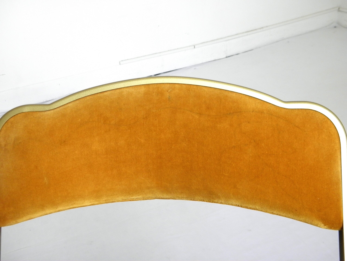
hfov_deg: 42.9
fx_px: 441
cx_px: 174
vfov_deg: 32.9
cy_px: 130
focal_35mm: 44
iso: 200
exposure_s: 1/10
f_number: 3.9
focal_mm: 7.9
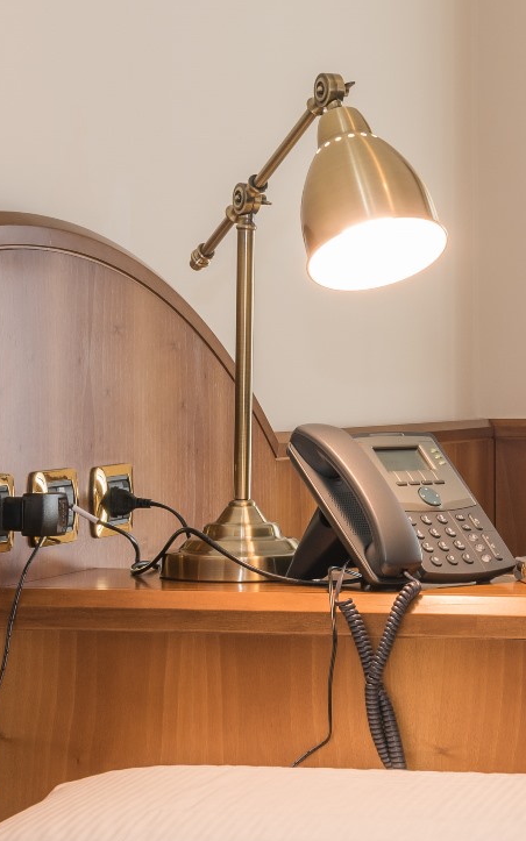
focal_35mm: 104
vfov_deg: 20.0
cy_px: 423
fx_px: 2385
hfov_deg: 12.4
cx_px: 560
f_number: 13
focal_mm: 35
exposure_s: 1/4
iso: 100
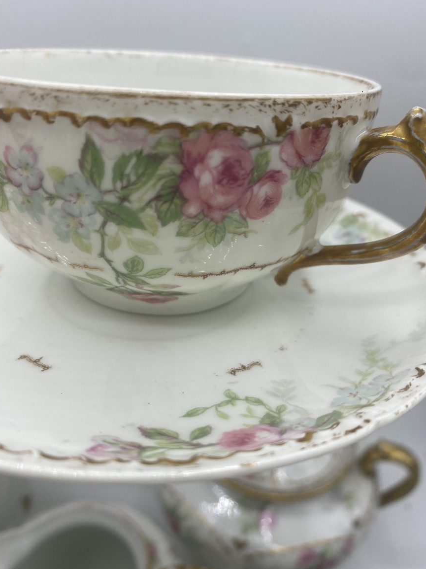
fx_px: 427
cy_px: 284
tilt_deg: -28.4
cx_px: 208
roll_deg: -2.1
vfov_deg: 67.3
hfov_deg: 53.0
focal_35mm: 26
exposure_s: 1/1701
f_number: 1.8
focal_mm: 4.25
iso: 32
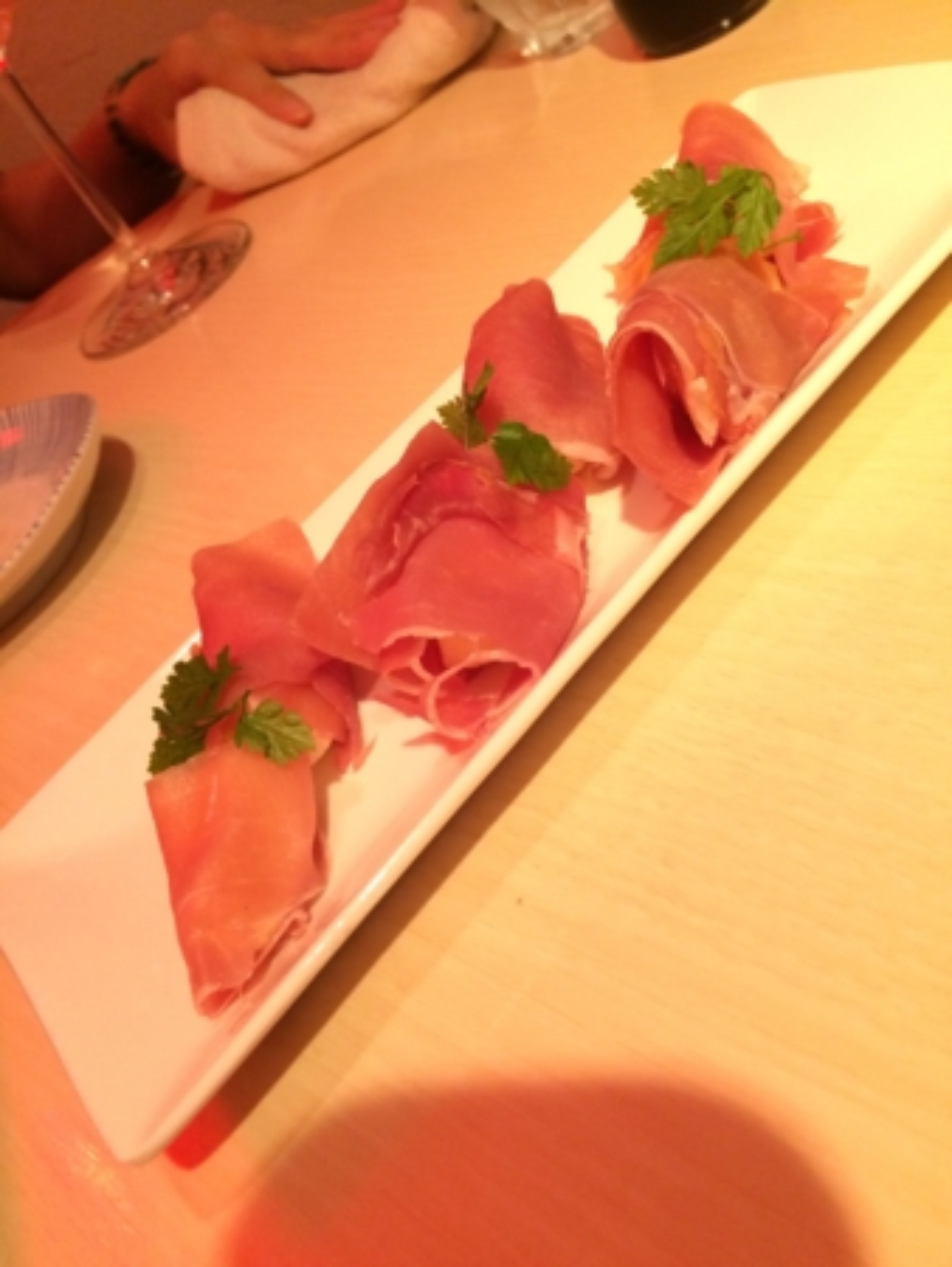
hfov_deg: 48.3
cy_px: 634
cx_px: 476
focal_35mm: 29
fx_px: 1062
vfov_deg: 61.6
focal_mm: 4.15
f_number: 2.2
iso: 250
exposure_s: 1/33
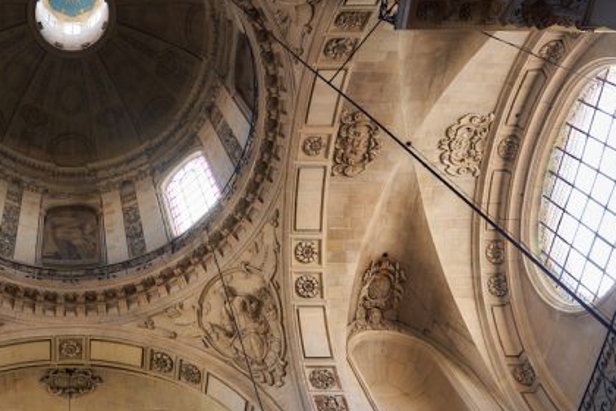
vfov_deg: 29.7
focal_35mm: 45
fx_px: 770
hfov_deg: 40.7
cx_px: 75
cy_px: 269
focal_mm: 21
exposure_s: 1/50
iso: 400
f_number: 4
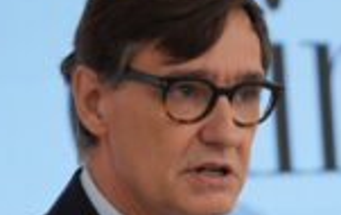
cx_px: 404
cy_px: 377
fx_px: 4218
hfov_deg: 4.6
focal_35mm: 453
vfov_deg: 2.9
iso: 125
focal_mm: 105
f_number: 4
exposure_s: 1/125
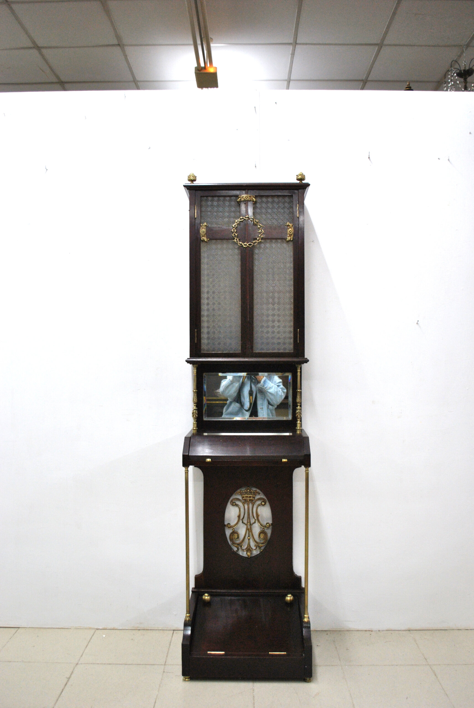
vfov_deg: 57.2
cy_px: 354
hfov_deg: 40.1
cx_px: 237
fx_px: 650
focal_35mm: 33
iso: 400
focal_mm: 22
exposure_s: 1/50
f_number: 3.8
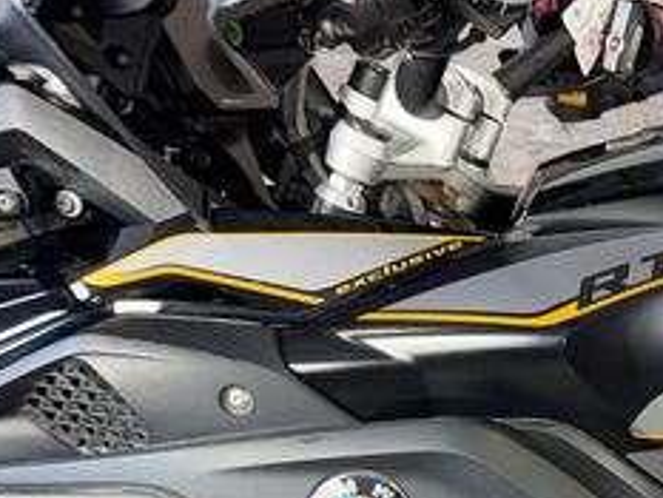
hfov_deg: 26.1
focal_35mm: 66
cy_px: 612
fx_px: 1265
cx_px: 805
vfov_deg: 20.7
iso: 64
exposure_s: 1/20
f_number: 1.78
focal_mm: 6.76
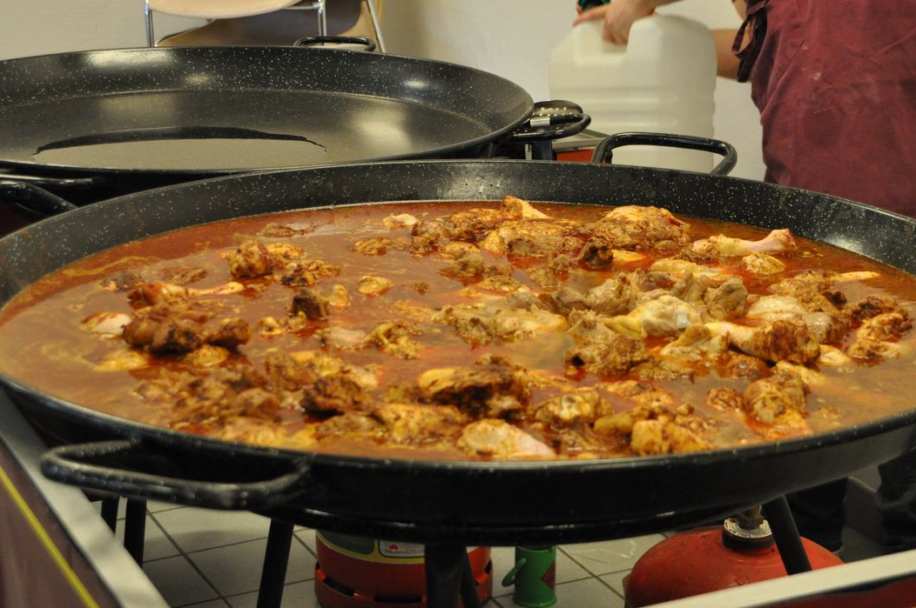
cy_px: 252
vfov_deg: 18.6
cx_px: 479
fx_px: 1855
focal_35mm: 73
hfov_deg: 27.7
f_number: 4.8
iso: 1600
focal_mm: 40
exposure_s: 1/50
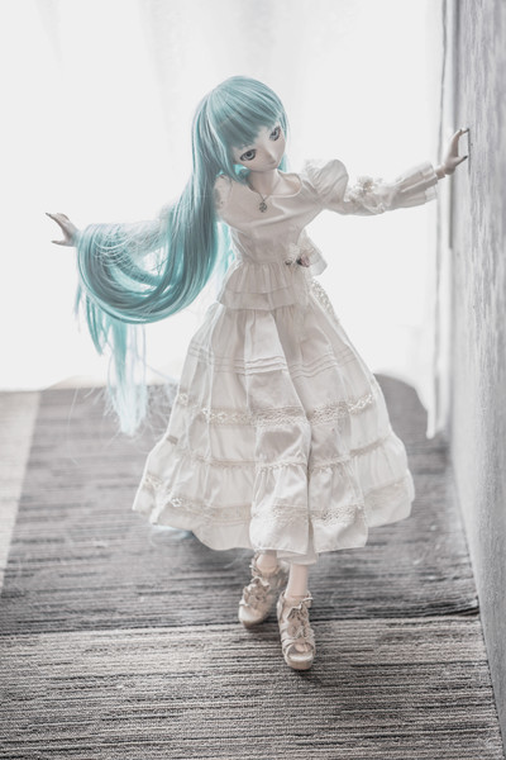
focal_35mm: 85
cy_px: 380
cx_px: 253
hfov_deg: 16.1
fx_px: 1792
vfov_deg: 23.9
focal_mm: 85
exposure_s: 1/25
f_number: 1.8
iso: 100
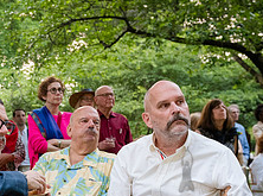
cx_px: -6
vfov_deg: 15.4
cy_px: 183
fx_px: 712
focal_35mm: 94
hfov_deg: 20.2
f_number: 3.5
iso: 2000
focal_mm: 28
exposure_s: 1/250
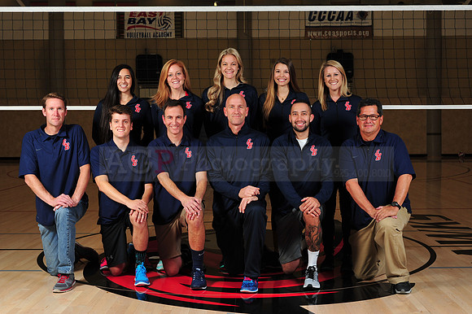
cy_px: 157
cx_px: 236
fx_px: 655
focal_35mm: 50
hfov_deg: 39.6
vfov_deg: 27.0
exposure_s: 1/125
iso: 320
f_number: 7.1
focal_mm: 50
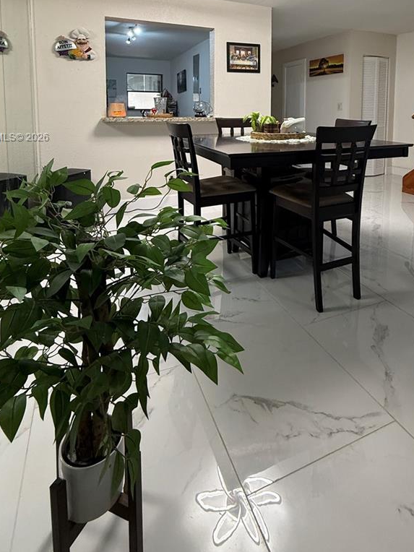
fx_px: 351
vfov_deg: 71.2
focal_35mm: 22
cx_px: 240
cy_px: 138
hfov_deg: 60.8
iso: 160
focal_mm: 2.22
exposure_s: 1/60
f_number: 2.2
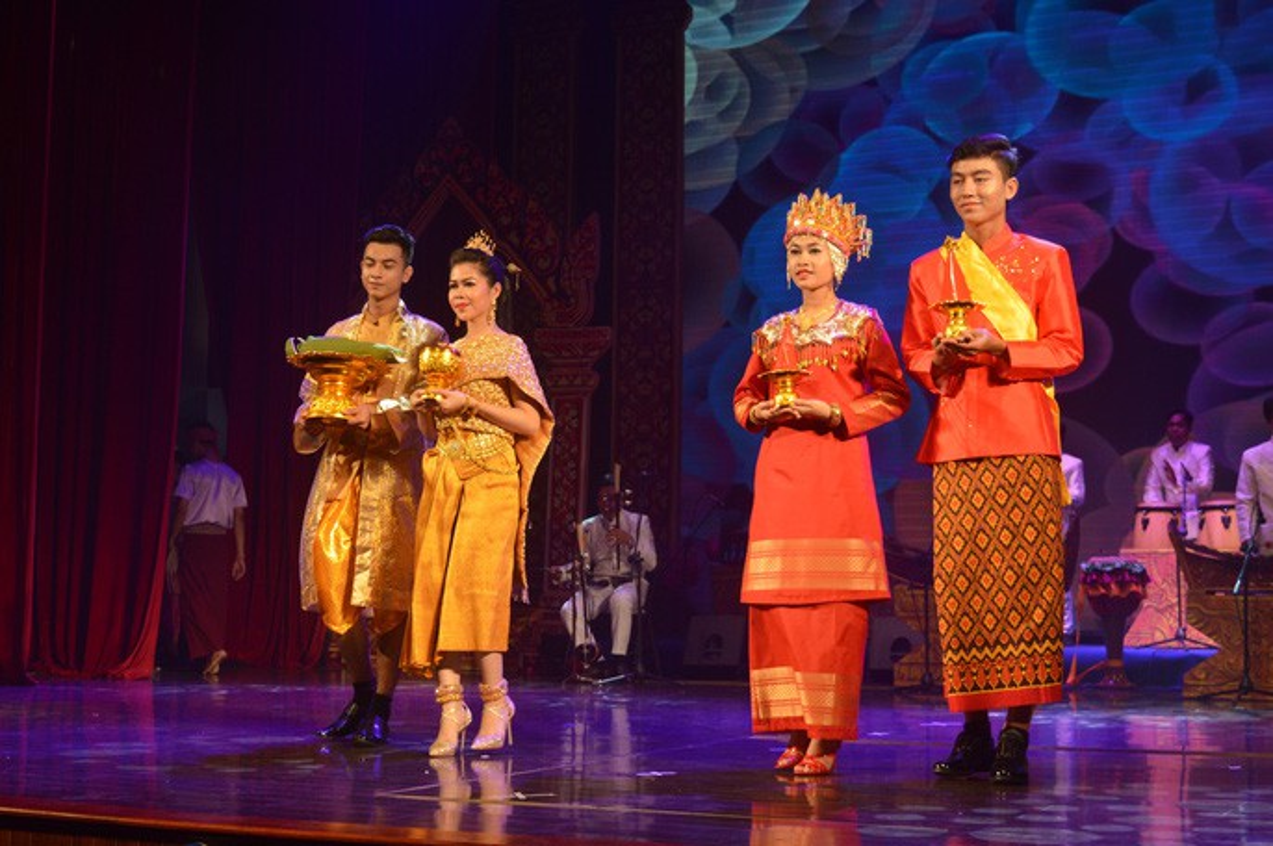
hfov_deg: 38.9
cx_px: 636
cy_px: 423
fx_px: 1802
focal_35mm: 51
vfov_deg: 26.4
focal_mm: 34
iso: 400
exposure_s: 1/125
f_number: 5.6
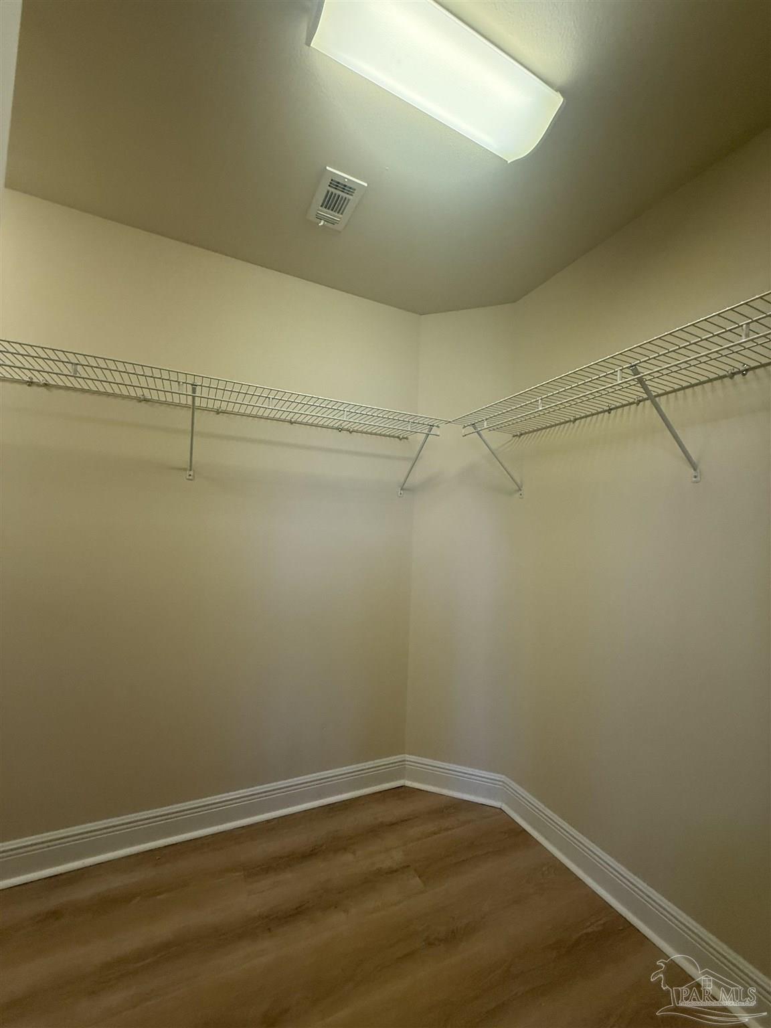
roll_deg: -2.5
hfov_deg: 85.7
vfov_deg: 102.1
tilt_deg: +3.1
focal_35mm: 14
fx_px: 416
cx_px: 386
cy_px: 514
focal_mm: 2.22
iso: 250
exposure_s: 1/60
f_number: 2.2
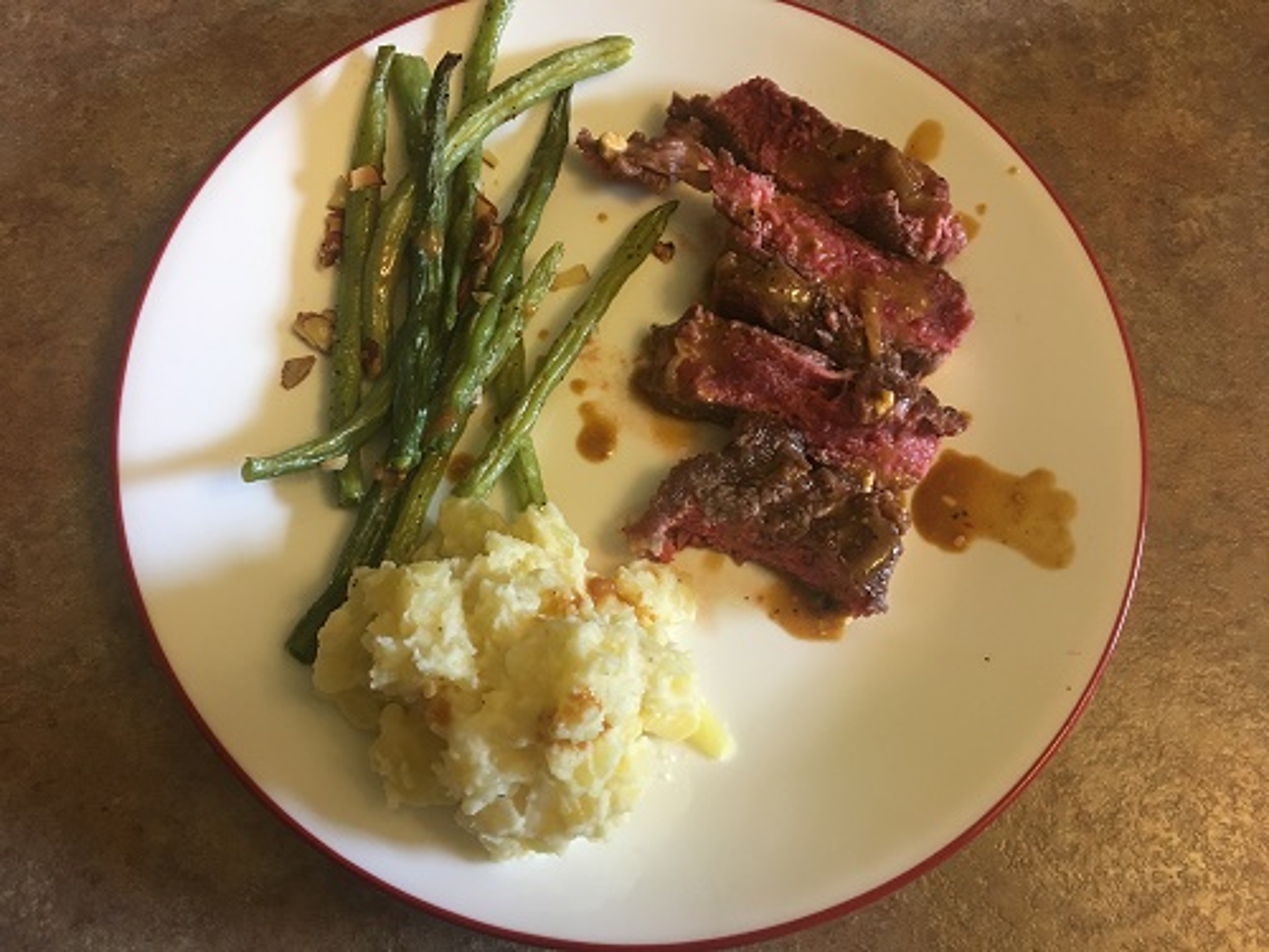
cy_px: 476
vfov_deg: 48.2
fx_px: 1063
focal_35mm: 29
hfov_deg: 61.7
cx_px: 634
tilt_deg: -72.0
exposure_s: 1/15
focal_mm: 4.15
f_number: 2.2
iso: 40
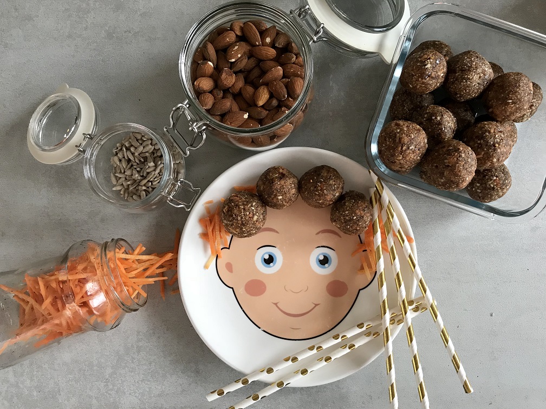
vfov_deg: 49.7
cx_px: 273
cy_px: 204
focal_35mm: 28
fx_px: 442
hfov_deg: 63.4
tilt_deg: -87.5
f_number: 1.8
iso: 32
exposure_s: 1/20
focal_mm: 3.99
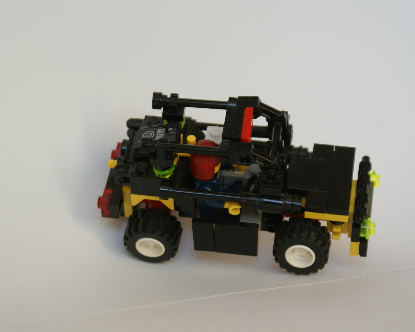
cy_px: 165
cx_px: 232
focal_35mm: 119
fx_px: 1462
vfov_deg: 13.0
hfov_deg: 16.2
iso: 400
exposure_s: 1/30
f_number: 5.6
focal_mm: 70
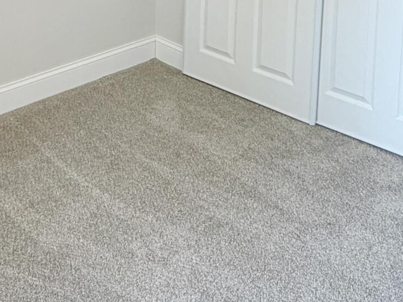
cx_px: 174
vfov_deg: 22.2
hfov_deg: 33.2
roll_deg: -1.4
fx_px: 675
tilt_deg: -8.6
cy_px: -108
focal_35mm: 58
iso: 125
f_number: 2.2
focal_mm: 2.22
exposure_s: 1/120
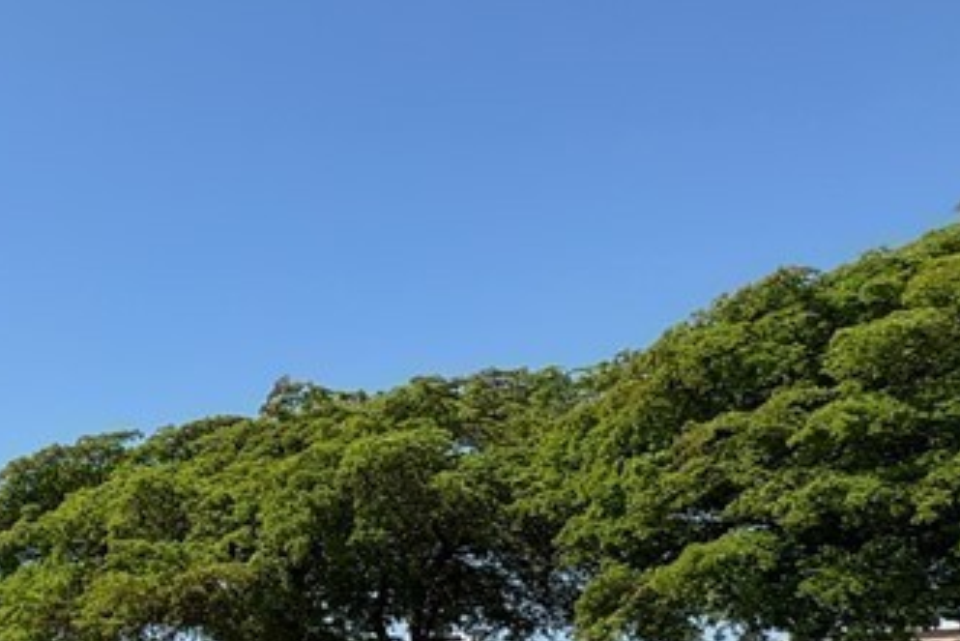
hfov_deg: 29.9
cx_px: -409
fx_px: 1200
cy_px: 525
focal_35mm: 45
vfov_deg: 29.1
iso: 40
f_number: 2.2
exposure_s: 1/1832
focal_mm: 2.22
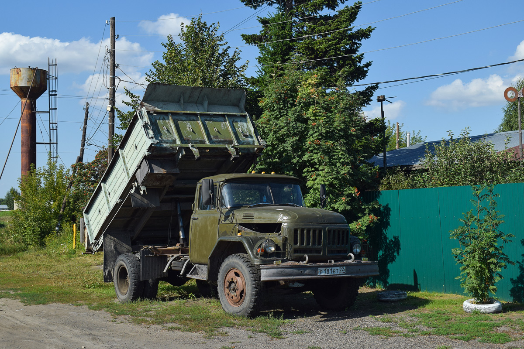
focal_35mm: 48
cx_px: 262
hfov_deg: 41.1
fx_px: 699
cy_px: 174
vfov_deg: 28.1
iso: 200
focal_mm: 32
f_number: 7.1
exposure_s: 1/1000
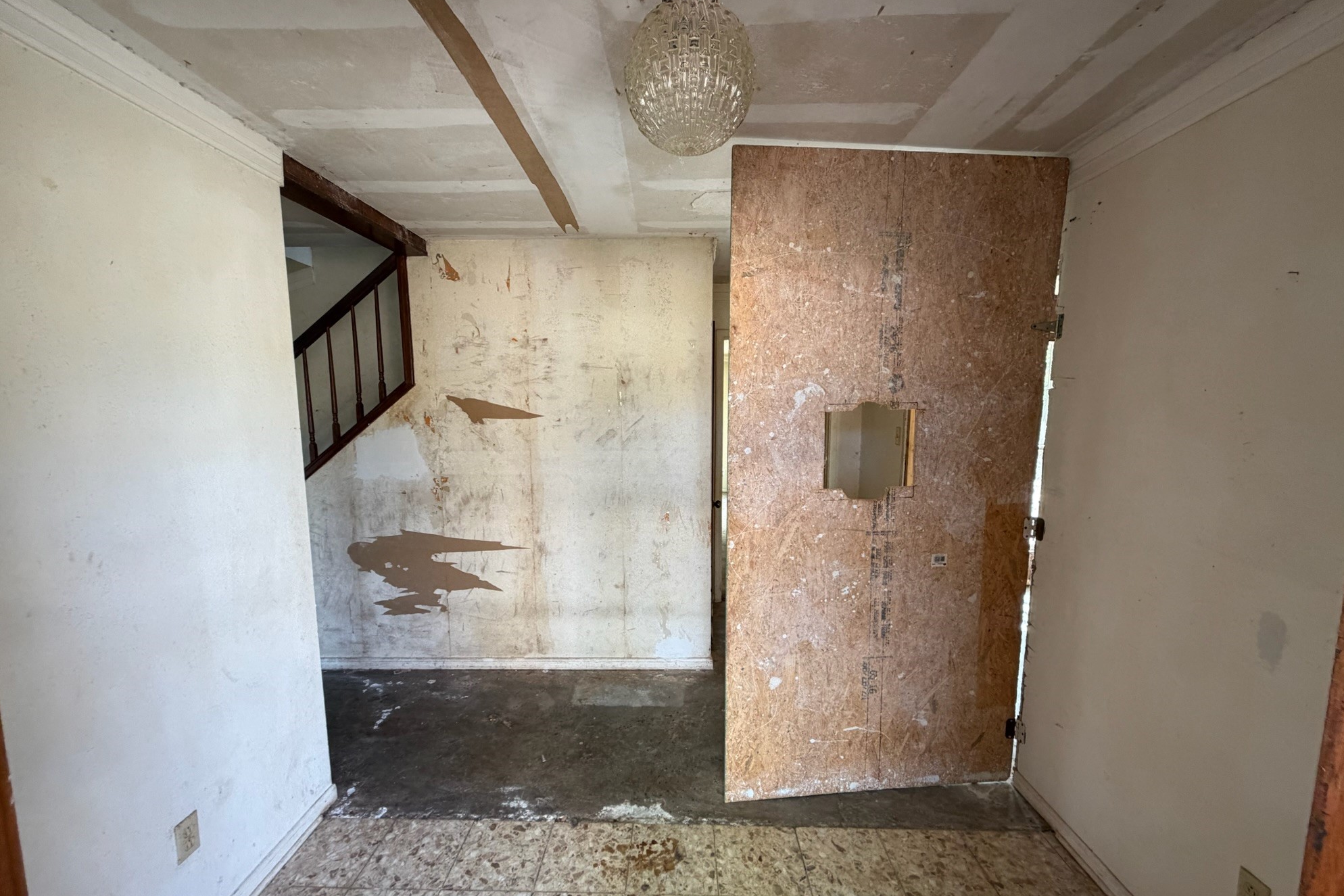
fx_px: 560
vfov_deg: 77.2
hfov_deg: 100.4
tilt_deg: -6.0
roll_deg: +0.5
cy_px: 473
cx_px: 671
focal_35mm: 15
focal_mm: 2.22
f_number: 2.2
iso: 250
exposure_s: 1/121
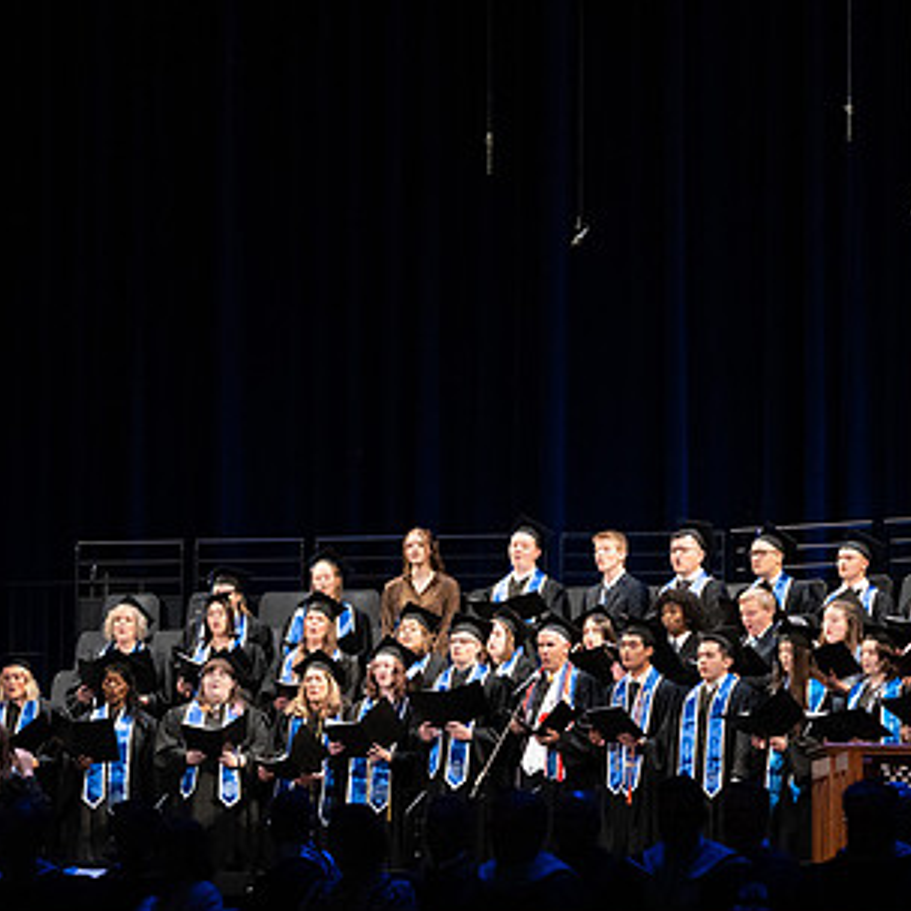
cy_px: 464
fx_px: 5895
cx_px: 679
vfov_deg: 8.8
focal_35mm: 198
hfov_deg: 8.8
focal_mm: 100
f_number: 3.5
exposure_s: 1/320
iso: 3200
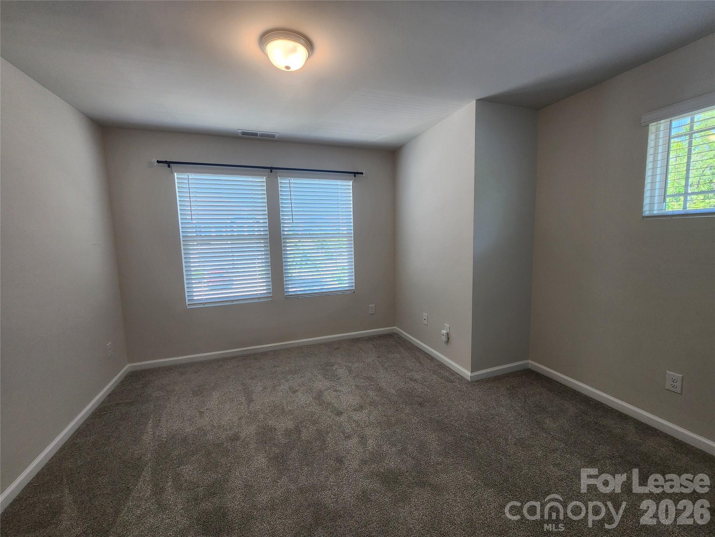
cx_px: 358
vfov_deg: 89.9
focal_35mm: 13
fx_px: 269
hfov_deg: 106.2
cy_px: 268
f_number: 2.2
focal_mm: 2.2
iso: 64
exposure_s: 1/60
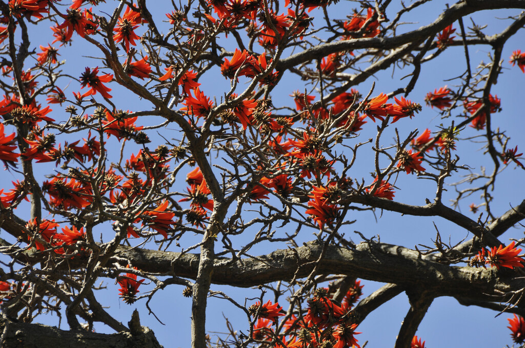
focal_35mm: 300
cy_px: 174
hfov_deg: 6.9
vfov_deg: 4.6
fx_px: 4369
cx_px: 262
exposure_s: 1/200
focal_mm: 200
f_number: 8
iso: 200
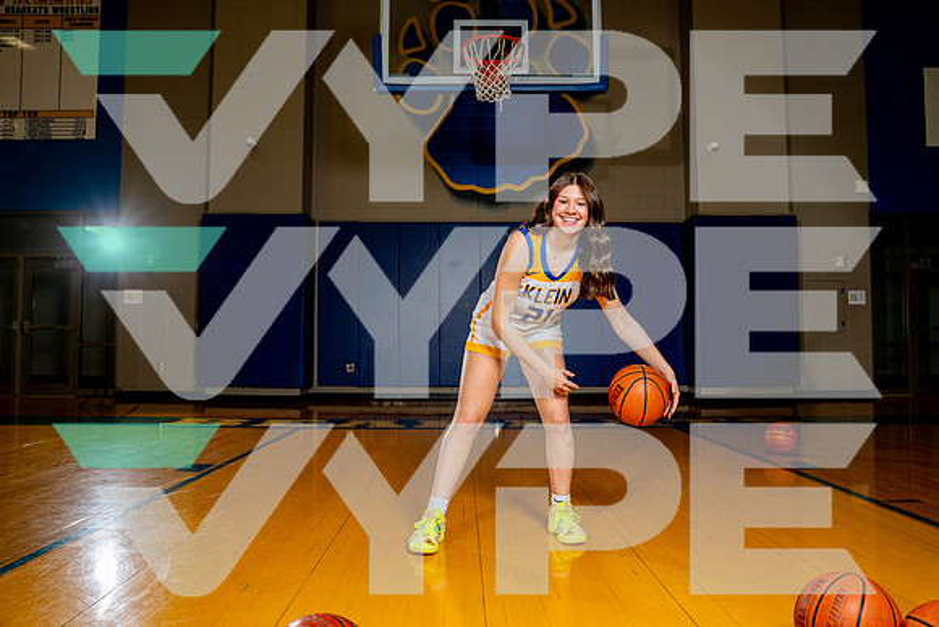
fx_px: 704
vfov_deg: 48.0
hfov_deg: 67.4
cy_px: 314
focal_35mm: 27
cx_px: 470
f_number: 4
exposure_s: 1/250
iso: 160
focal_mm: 27
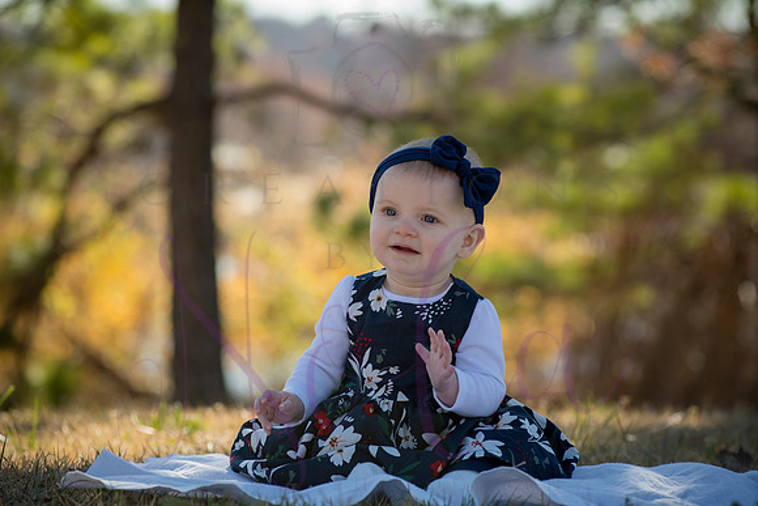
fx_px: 3054
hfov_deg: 14.2
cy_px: 253
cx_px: 379
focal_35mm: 145
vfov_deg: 9.5
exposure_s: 1/640
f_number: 5.6
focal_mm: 145
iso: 400
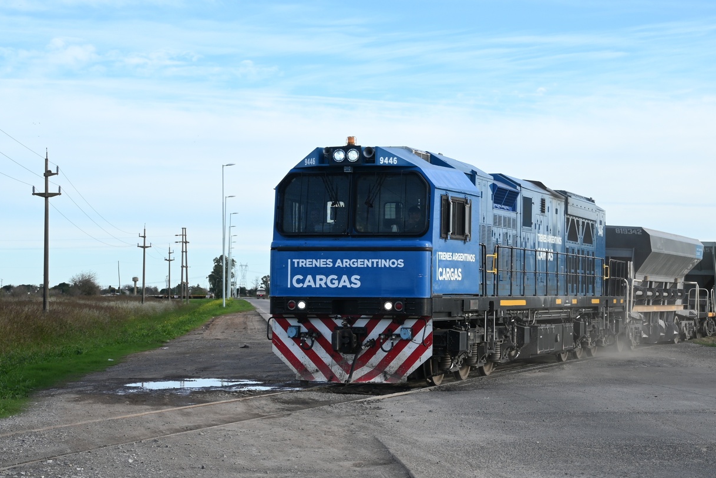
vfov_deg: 18.3
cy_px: 212
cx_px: 475
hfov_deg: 27.0
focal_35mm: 74
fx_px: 1480
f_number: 5
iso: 100
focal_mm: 31.5
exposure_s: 1/250
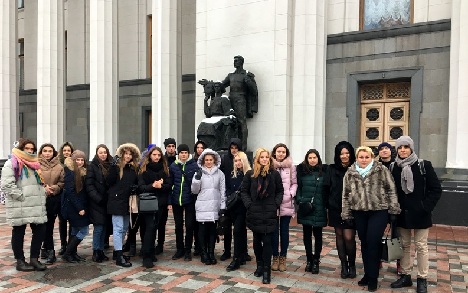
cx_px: 234
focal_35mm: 31
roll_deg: -0.9
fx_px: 395
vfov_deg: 40.5
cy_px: 166
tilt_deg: -2.1
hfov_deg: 61.2
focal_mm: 4.15
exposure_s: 1/33
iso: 25
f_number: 2.2
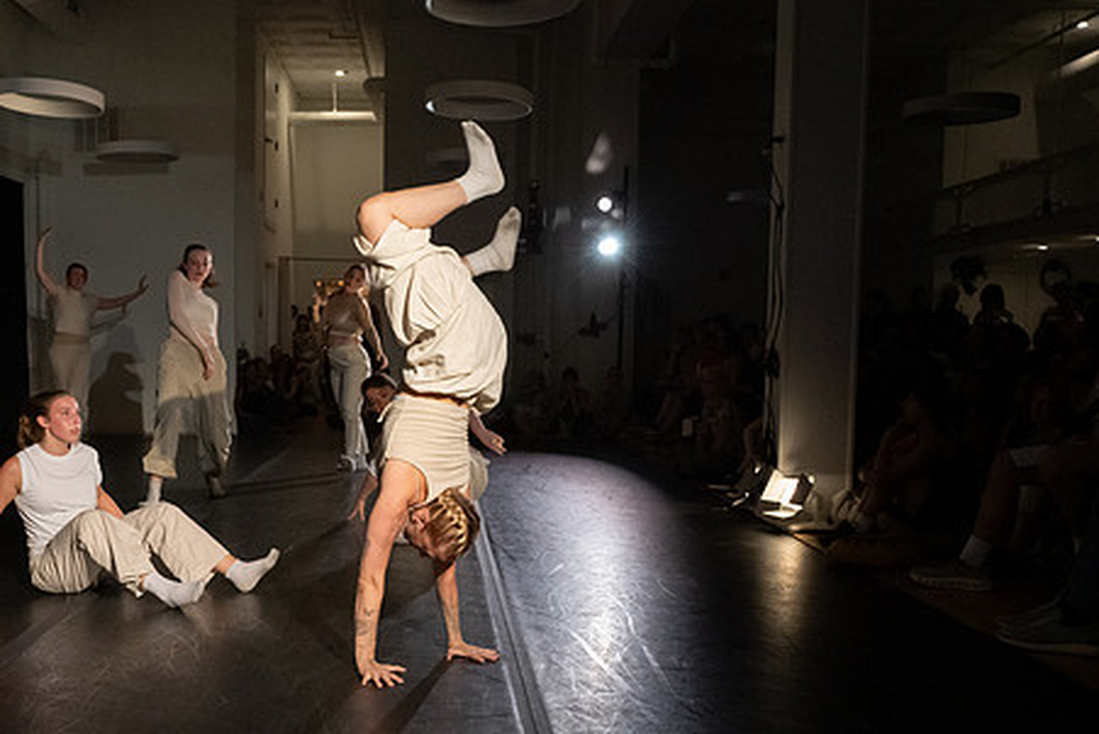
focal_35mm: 36
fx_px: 1099
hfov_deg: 52.7
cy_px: 426
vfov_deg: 36.8
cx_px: 434
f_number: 5
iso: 6400
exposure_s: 1/400
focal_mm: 28
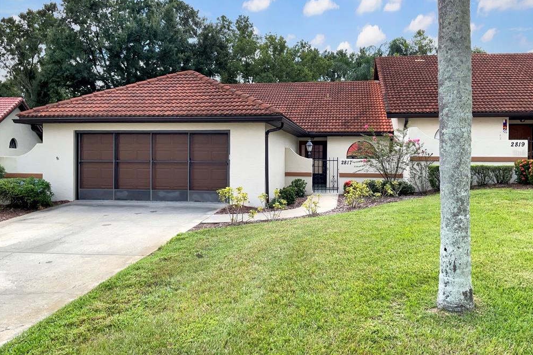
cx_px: 271
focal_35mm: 31
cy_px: 153
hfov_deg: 60.3
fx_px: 459
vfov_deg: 42.2
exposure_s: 1/509
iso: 16
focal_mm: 3
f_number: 1.8
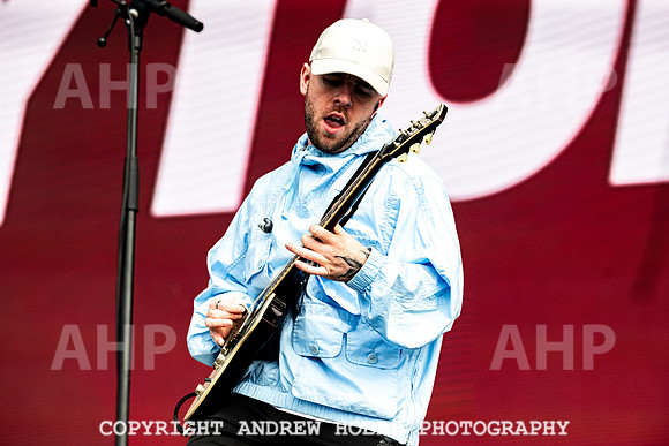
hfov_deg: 14.2
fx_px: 2695
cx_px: 334
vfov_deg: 9.5
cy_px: 223
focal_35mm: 145
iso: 400
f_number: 4.5
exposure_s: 1/5000
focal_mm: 145
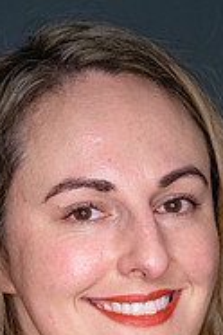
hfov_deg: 6.7
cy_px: 375
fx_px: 1914
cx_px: 76
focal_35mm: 206
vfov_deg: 9.9
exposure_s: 1/320
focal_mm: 85
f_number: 3.2
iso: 2000
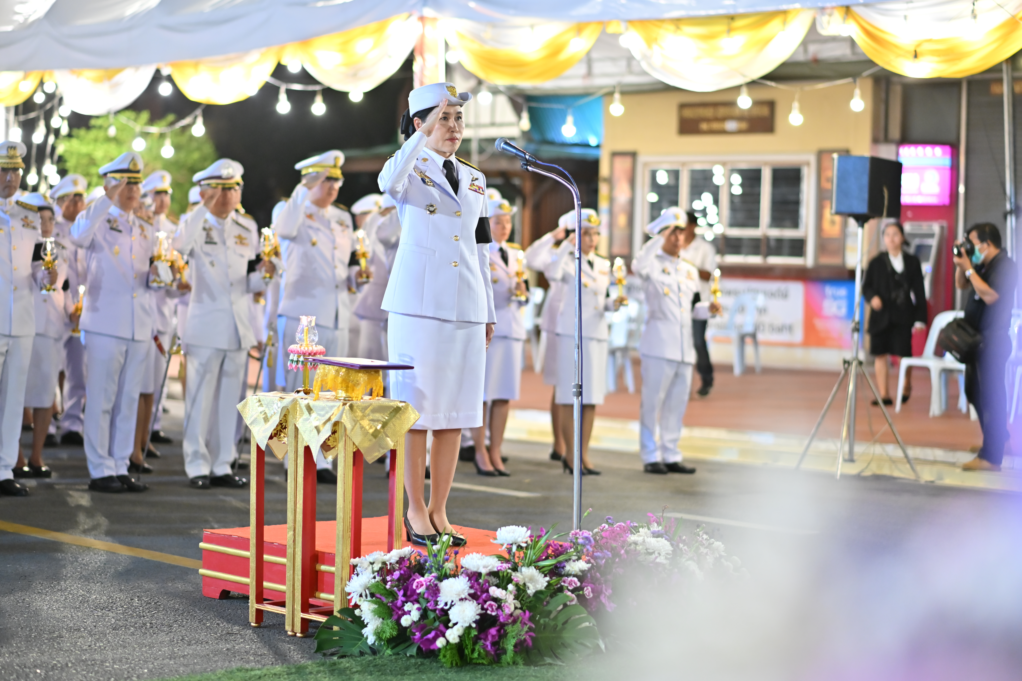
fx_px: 2413
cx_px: 511
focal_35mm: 85
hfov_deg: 23.9
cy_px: 340
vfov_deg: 16.1
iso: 1600
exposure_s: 1/200
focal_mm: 85
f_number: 2.2
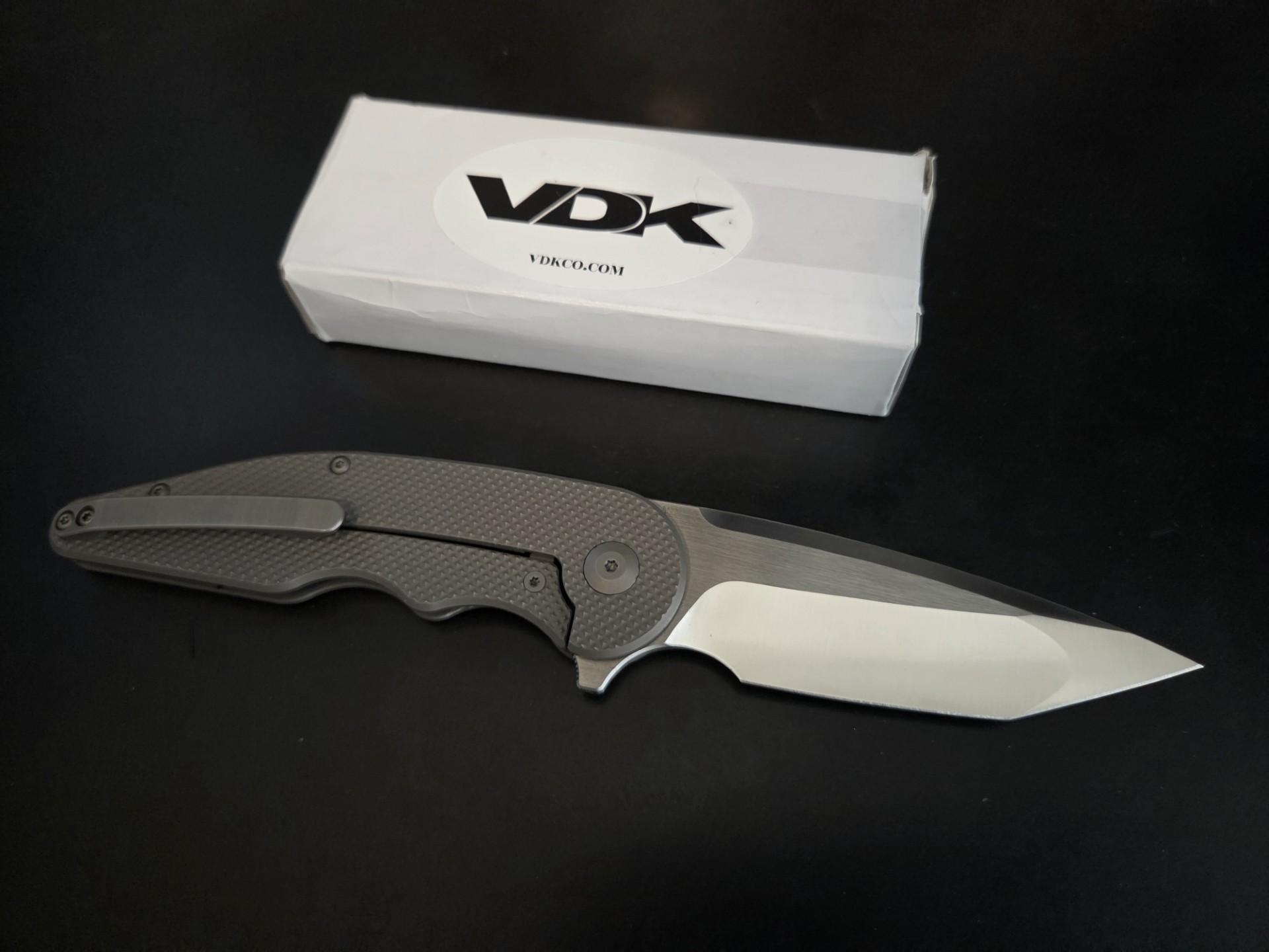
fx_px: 843
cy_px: 476
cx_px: 634
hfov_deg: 73.9
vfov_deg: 58.9
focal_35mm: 23
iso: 1600
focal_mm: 5.4
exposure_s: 1/60.2
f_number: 1.8
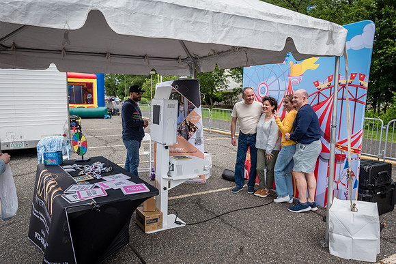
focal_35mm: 28
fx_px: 312
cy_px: 131
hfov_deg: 64.7
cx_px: 208
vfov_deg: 45.8
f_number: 5
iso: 400
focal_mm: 26
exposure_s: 1/800
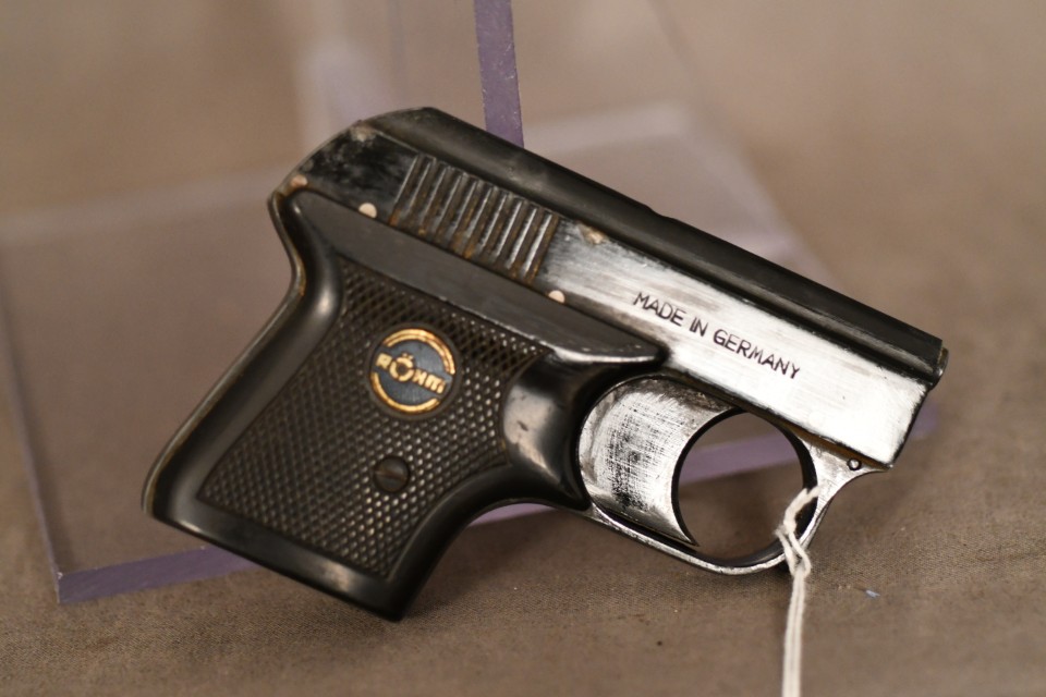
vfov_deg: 15.2
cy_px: 348
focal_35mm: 90
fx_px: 2615
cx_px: 523
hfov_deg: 22.6
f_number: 3.2
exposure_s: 1/250
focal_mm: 60
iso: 2500
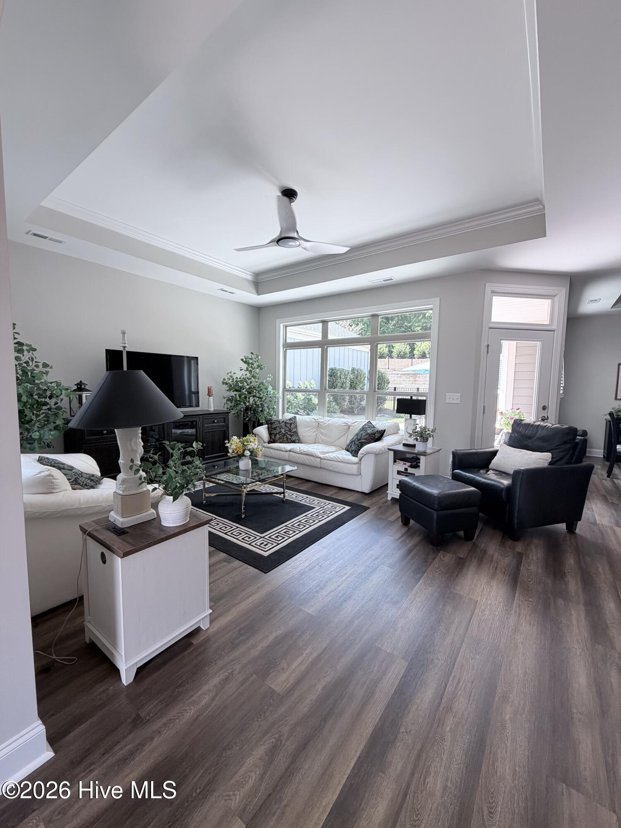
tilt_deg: -6.3
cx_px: 310
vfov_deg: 102.1
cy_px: 414
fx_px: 335
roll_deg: -1.0
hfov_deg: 85.7
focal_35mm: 14
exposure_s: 1/121
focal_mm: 2.22
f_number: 2.2
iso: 80
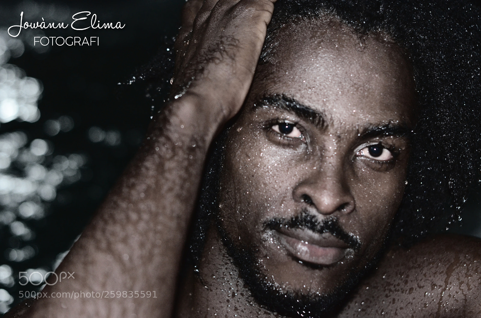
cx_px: 240
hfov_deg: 27.1
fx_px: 1000
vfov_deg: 18.1
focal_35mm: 75
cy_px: 159
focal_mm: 50
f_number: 2.8
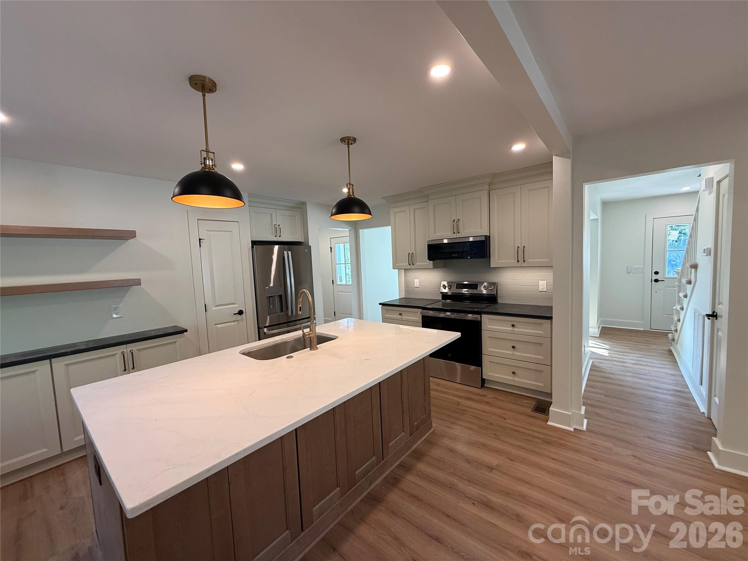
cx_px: 374
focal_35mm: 14
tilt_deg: -2.3
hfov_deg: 102.1
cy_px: 280
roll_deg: +2.7
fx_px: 303
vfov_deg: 85.7
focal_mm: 2.22
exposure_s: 1/120
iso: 160
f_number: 2.2
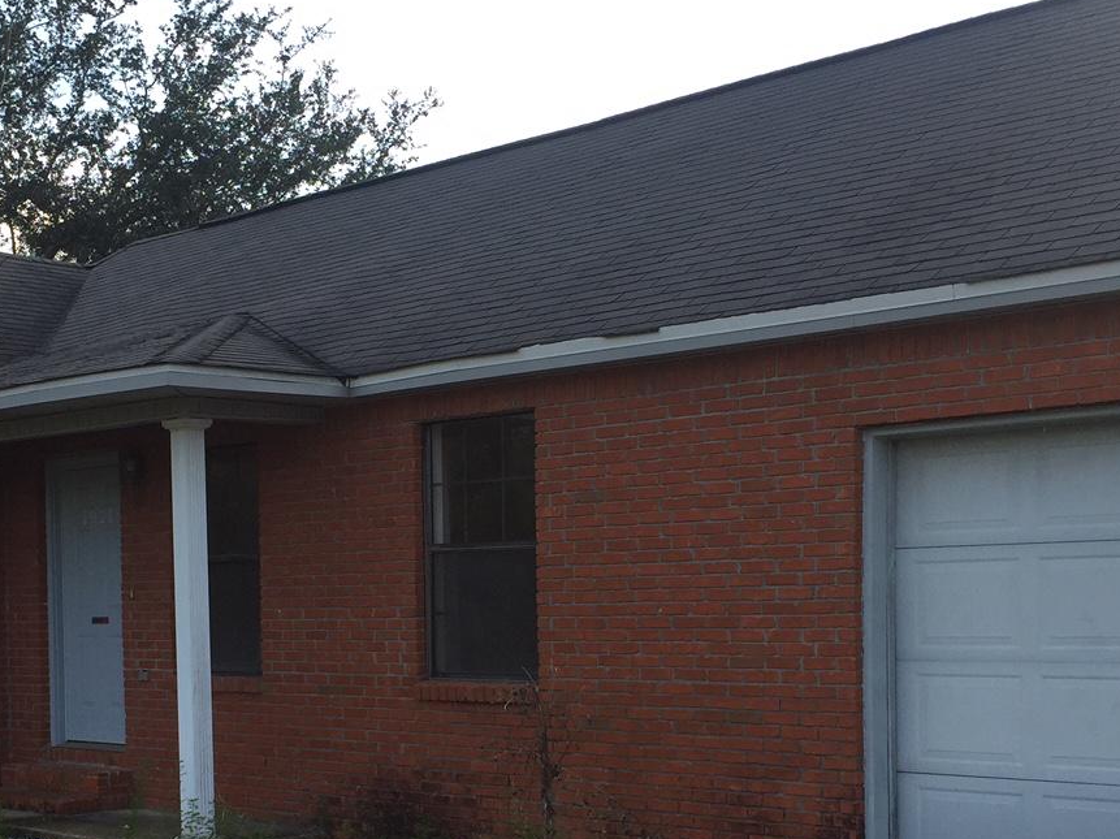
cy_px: 653
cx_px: 304
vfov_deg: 26.1
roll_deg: +0.1
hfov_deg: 34.3
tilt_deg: -1.9
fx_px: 1779
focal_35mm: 55
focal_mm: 4.15
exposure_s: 1/482
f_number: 2.2
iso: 32
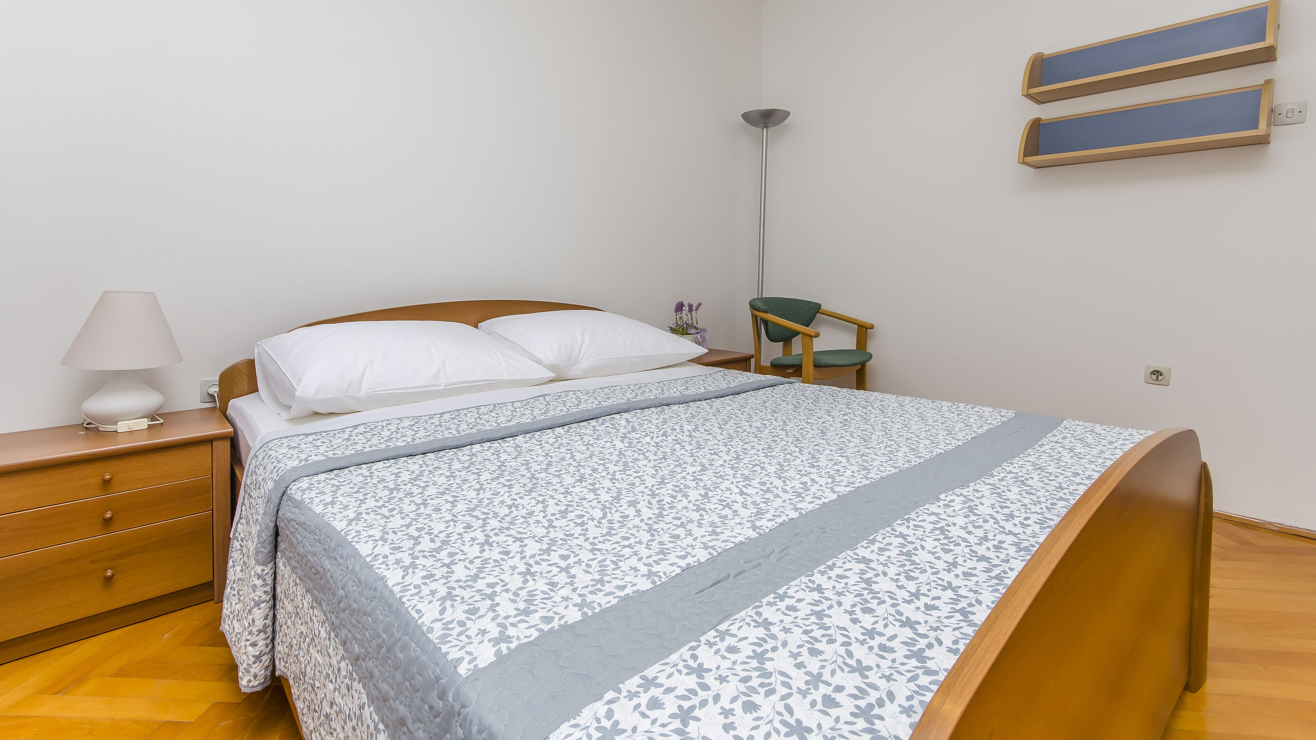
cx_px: 646
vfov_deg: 66.5
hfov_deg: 99.4
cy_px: 297
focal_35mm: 16
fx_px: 558
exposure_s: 1/100
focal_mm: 10
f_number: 8
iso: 100
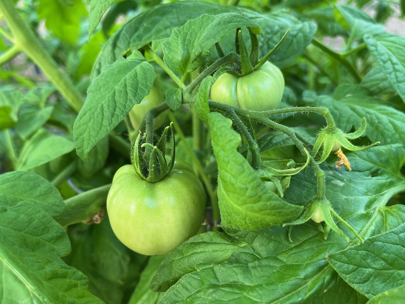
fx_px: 351
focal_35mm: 30
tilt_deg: -25.2
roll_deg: -2.9
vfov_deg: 46.7
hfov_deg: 59.9
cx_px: 194
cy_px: 170
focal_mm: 5.1
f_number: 1.6
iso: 64
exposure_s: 1/122
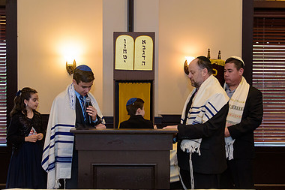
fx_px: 435
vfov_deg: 24.6
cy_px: 93
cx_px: 139
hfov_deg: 36.3
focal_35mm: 55
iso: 1250
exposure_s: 1/125
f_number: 3.2
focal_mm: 36
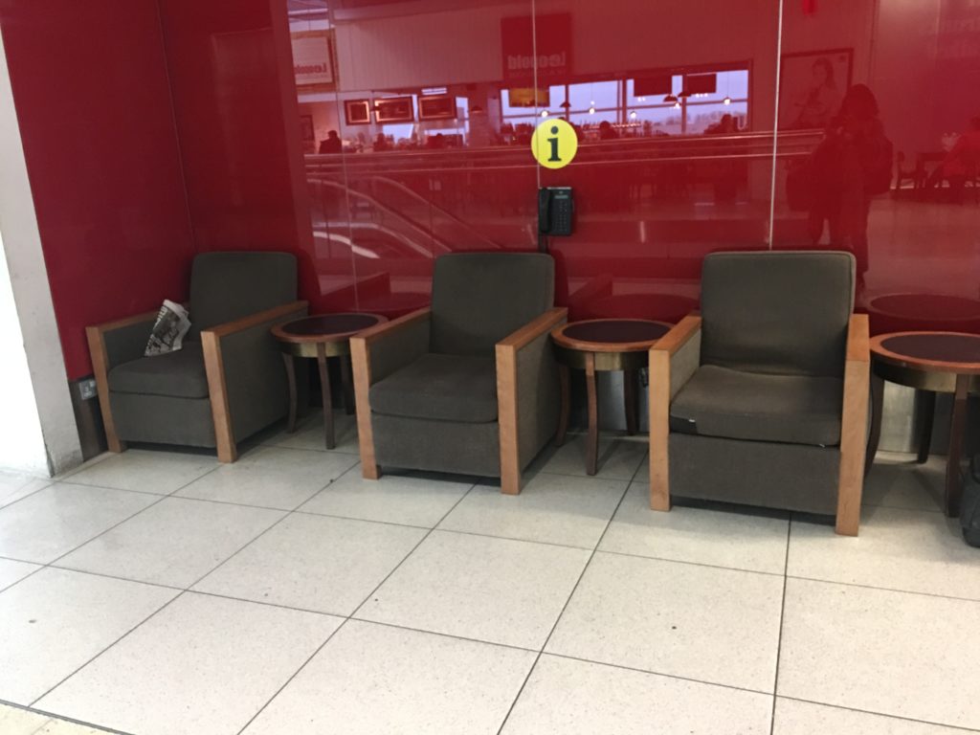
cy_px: 368
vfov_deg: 48.2
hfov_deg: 61.7
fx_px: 821
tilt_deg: -14.1
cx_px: 490
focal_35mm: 29
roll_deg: +2.7
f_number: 2.2
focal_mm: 4.15
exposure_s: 1/8
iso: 100
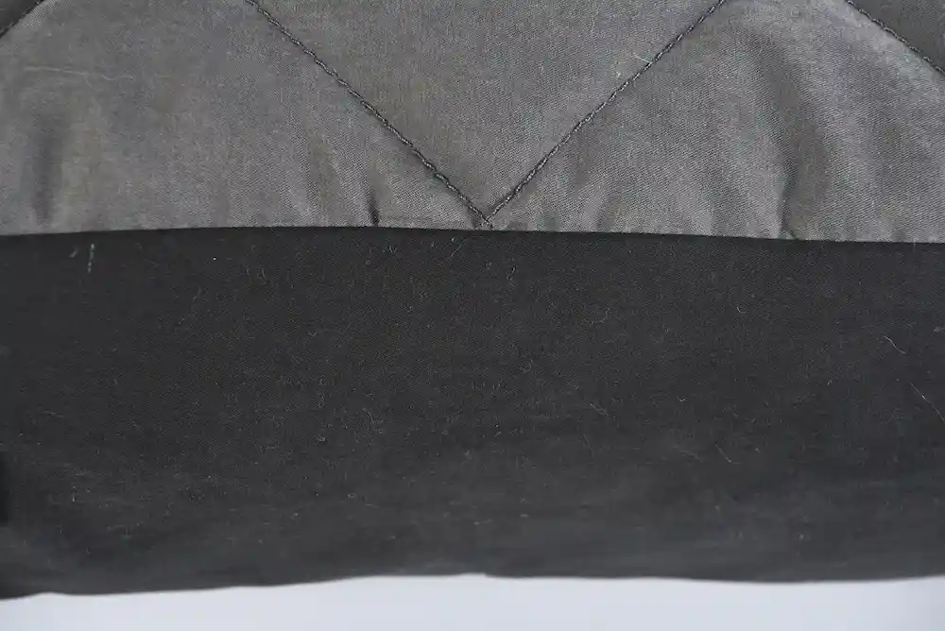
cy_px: 316
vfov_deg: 19.5
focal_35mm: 70
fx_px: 1838
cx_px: 472
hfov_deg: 28.8
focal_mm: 70
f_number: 9
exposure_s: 1/125
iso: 320
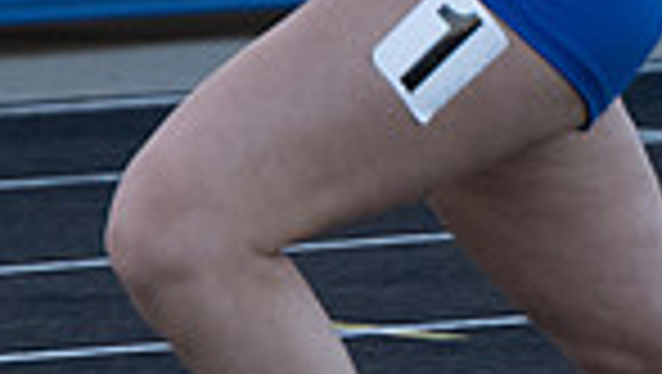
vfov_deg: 1.3
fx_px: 16691
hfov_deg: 2.3
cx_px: 500
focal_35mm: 950
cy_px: -695
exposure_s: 1/1000
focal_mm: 102
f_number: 3.2
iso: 1000
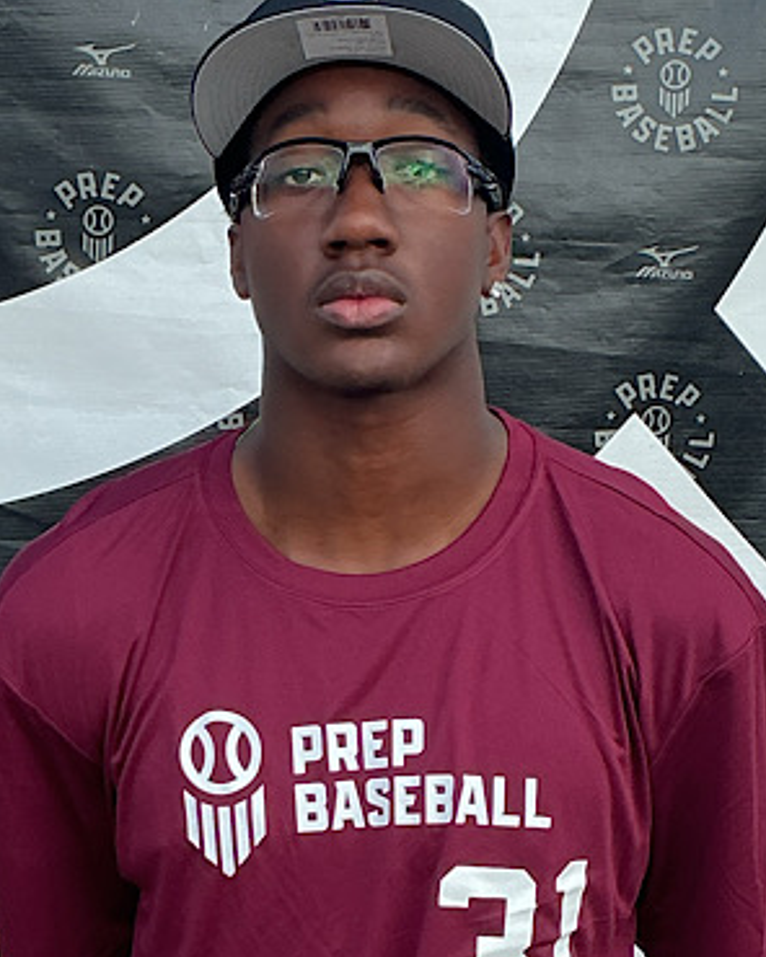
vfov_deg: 38.8
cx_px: 379
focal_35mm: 48
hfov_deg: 31.5
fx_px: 1360
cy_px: 516
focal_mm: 3
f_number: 1.8
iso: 25
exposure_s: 1/829
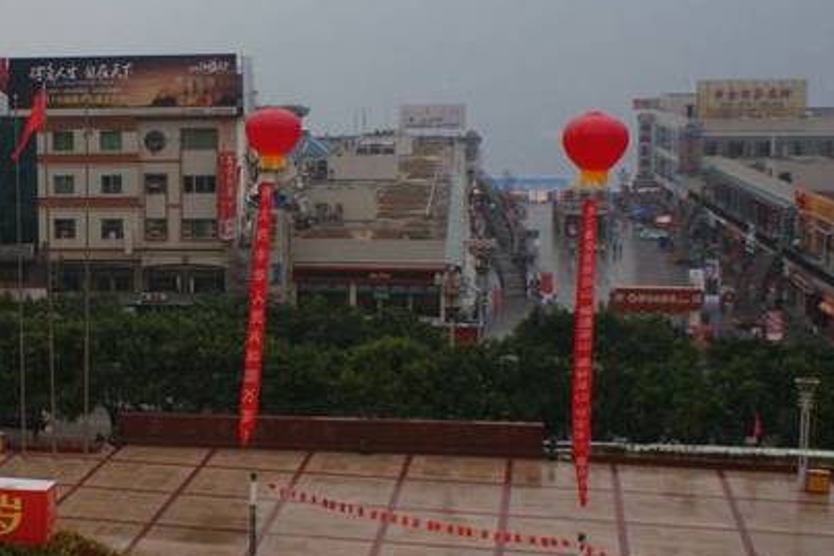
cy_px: 240
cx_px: -2
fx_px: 1483
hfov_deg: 29.3
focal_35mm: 64
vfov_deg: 21.2
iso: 100
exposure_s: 1/80
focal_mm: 20
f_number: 9
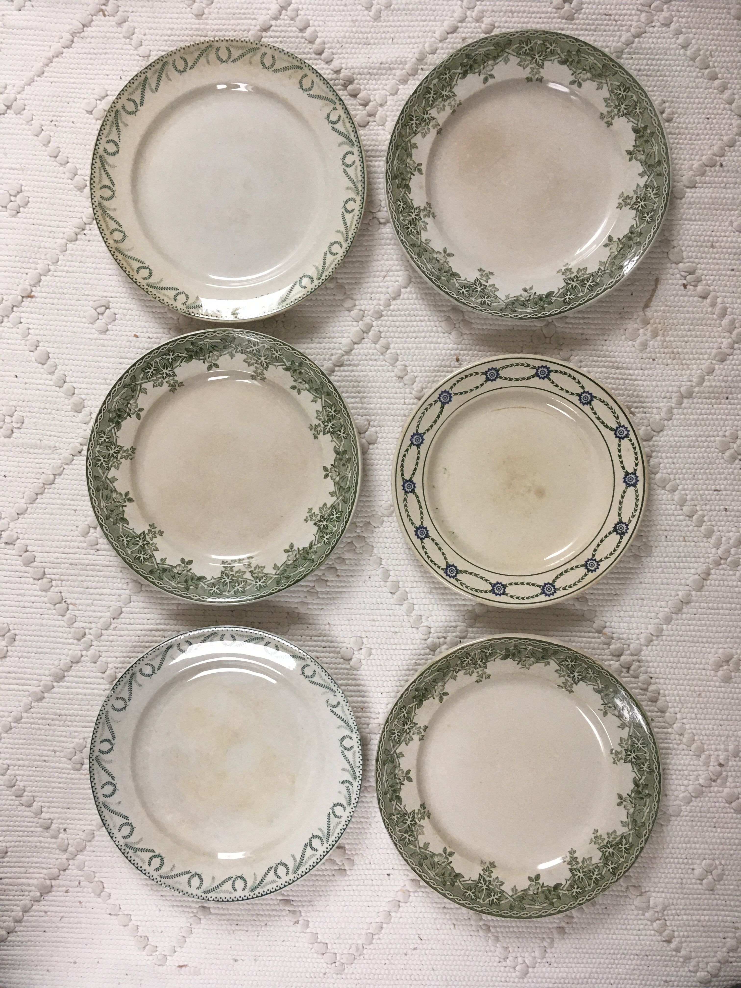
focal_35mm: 29
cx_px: 370
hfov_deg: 48.2
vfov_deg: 61.7
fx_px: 828
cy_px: 494
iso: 50
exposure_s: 1/33
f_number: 2.2
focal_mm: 4.15
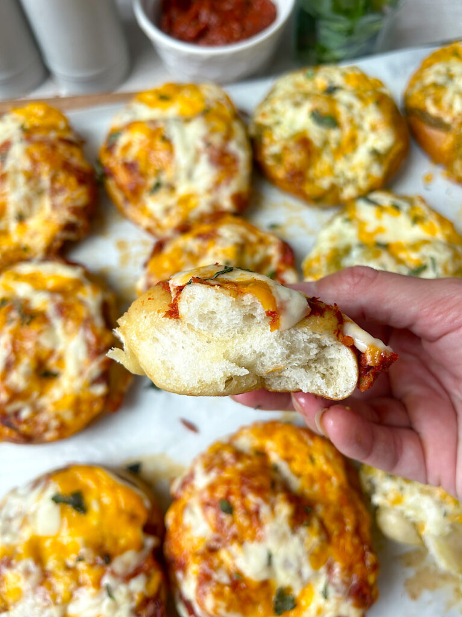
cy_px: 308
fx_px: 463
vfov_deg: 67.3
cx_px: 231
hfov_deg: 53.0
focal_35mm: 26
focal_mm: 5.7
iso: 50
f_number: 1.5
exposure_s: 1/347
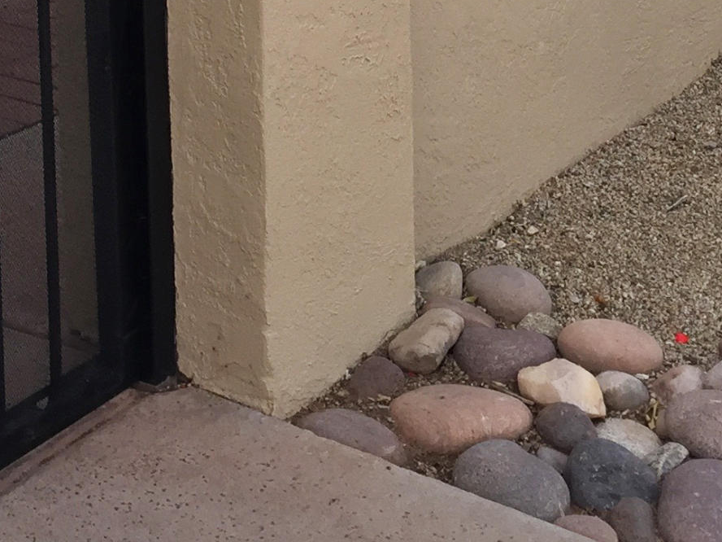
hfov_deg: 20.0
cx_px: 250
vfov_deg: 13.8
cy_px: -359
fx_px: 2044
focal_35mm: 98
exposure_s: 1/791
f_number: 2.2
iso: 32
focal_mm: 4.15
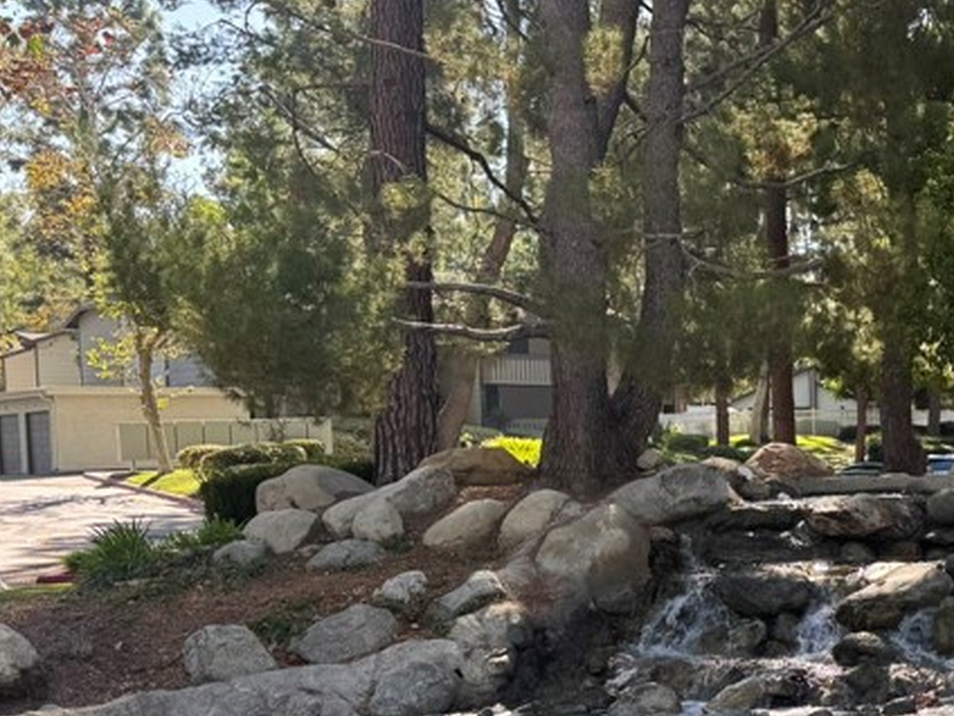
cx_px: 1066
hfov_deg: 29.7
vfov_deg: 25.0
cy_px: 522
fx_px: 1598
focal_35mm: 58
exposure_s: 1/470
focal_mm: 6.76
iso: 80
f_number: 1.78
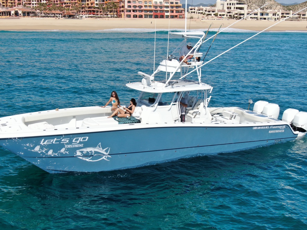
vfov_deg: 32.9
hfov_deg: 42.9
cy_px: 115
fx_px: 390
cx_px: 154
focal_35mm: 44
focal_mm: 7.71
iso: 100
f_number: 3.6
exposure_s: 1/500
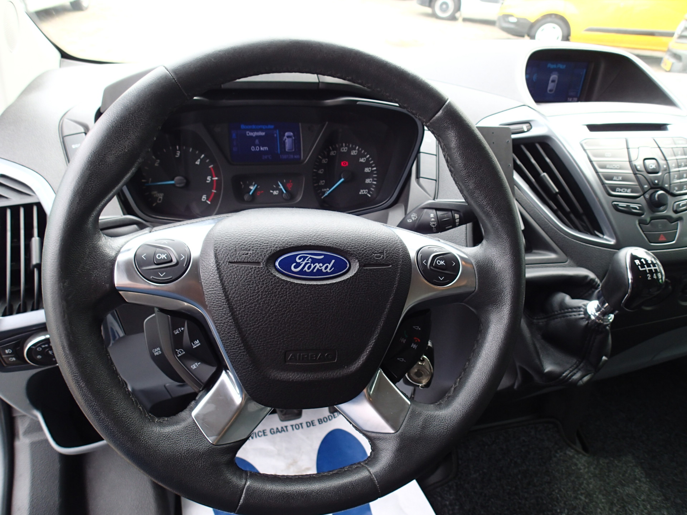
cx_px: 344
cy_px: 258
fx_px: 496
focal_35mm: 25
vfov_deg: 54.9
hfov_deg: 69.4
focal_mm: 4.5
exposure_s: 1/100
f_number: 2.8
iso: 100
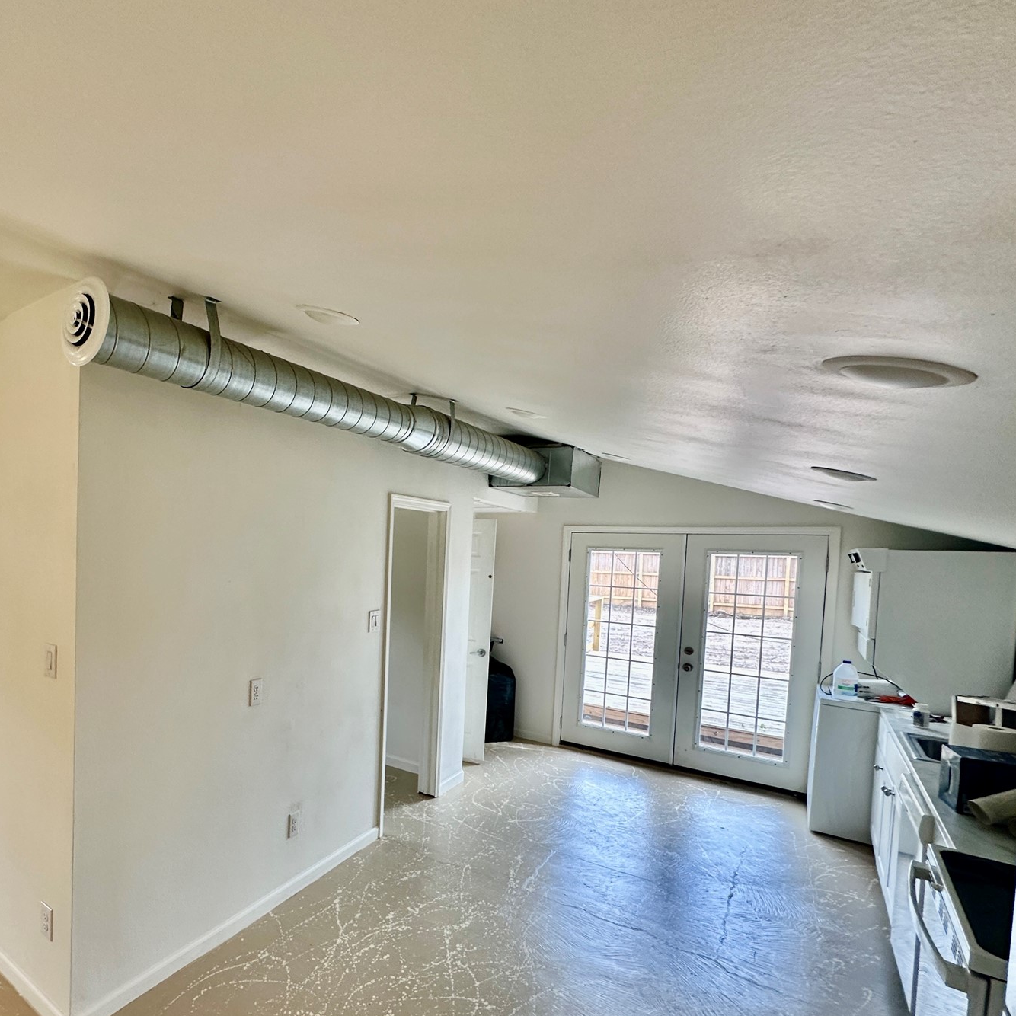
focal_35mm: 19
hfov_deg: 72.3
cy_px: 572
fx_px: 631
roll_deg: -1.9
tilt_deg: -2.4
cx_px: 253
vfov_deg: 77.3
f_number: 2.2
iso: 125
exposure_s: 1/120
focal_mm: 2.22
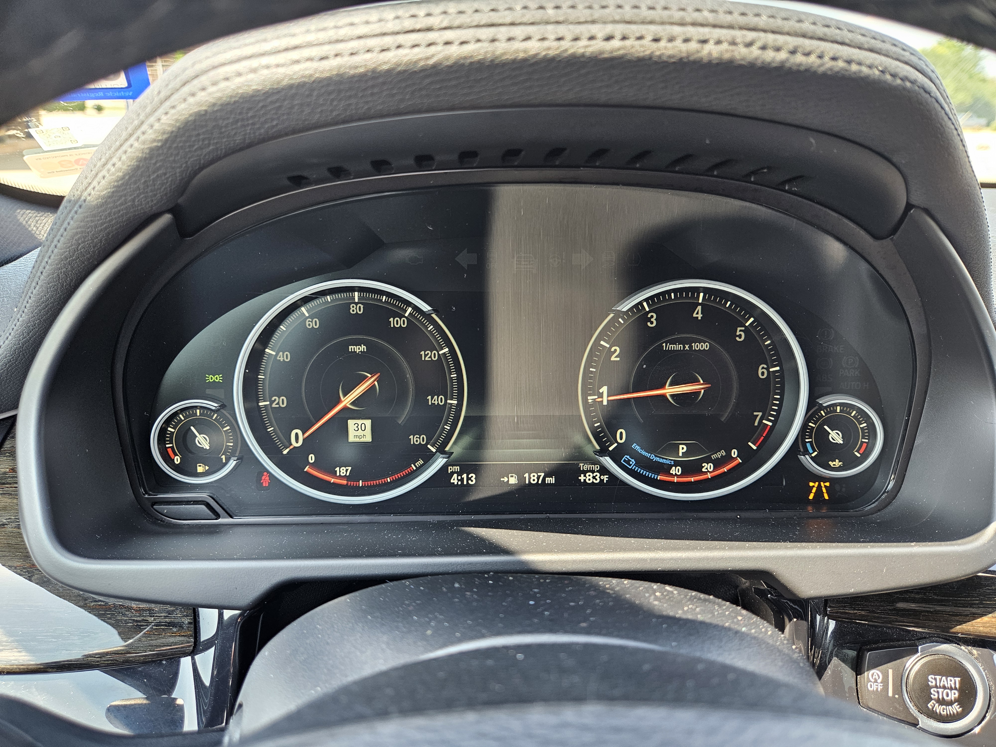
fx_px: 662
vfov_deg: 58.9
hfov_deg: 73.9
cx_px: 498
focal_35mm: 23
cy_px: 374
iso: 125
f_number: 1.8
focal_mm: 5.4
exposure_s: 1/120
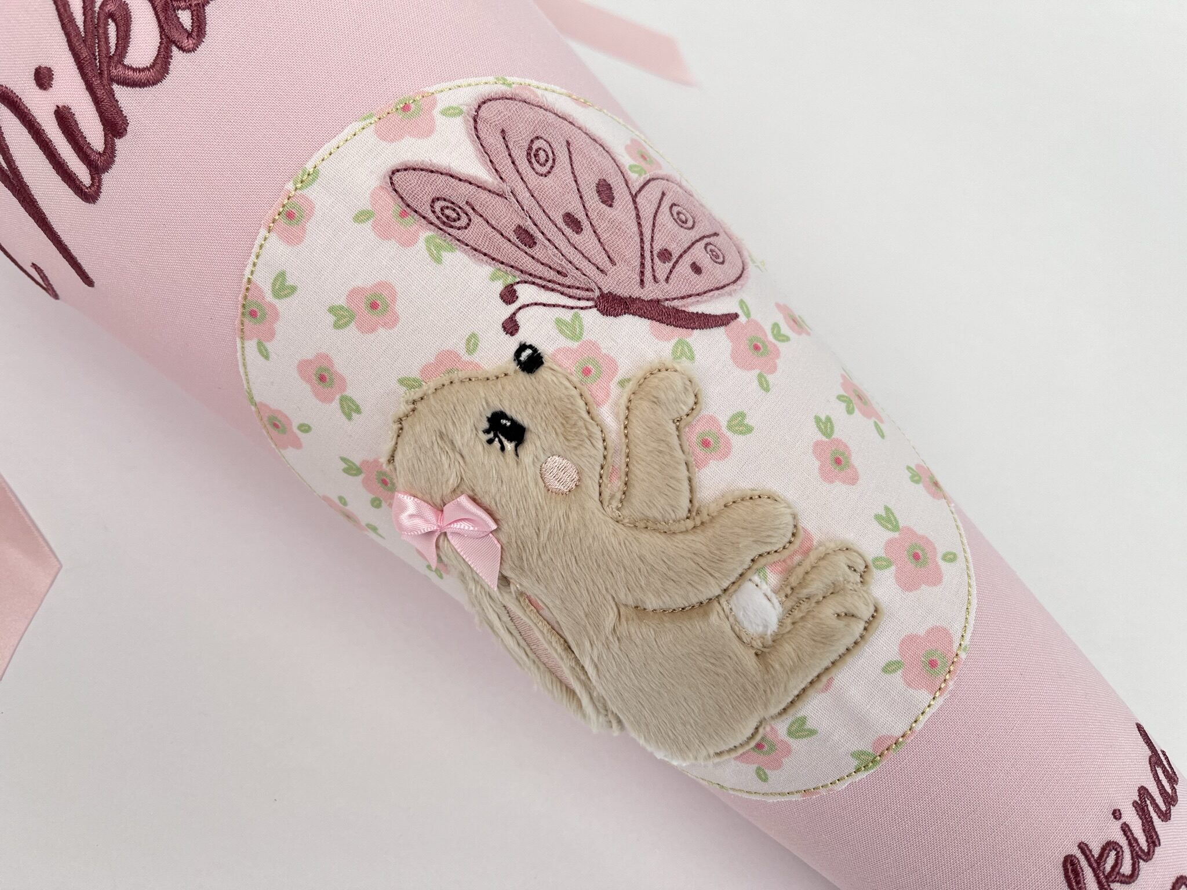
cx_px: 594
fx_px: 892
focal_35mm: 26
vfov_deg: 53.1
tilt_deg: -58.5
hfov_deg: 67.3
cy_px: 445
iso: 32
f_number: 1.6
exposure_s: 1/123
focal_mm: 5.1
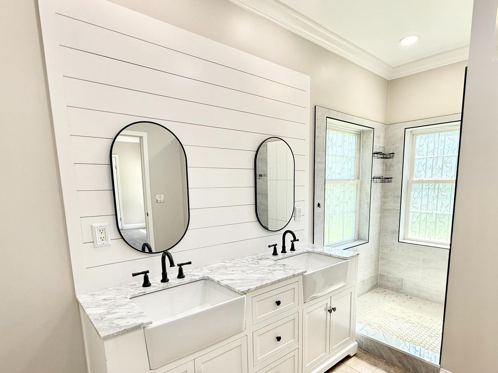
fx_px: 288
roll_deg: +0.5
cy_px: 229
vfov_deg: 65.2
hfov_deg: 81.5
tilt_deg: -8.8
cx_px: 275
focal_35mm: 20
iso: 50
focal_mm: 2.22
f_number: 2.2
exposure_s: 1/141
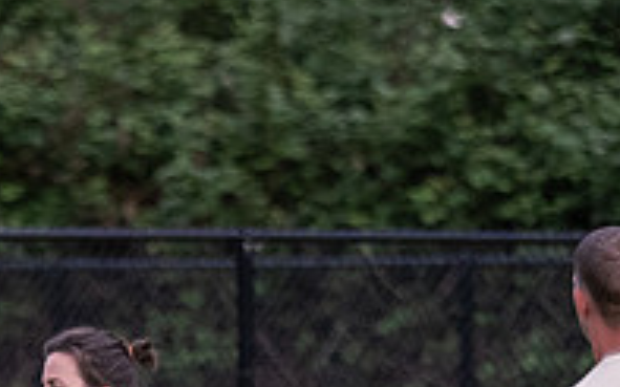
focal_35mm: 936
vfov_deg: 1.4
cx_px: 35
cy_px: 659
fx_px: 15811
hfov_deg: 2.2
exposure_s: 1/800
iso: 1600
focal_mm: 150
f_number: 2.8
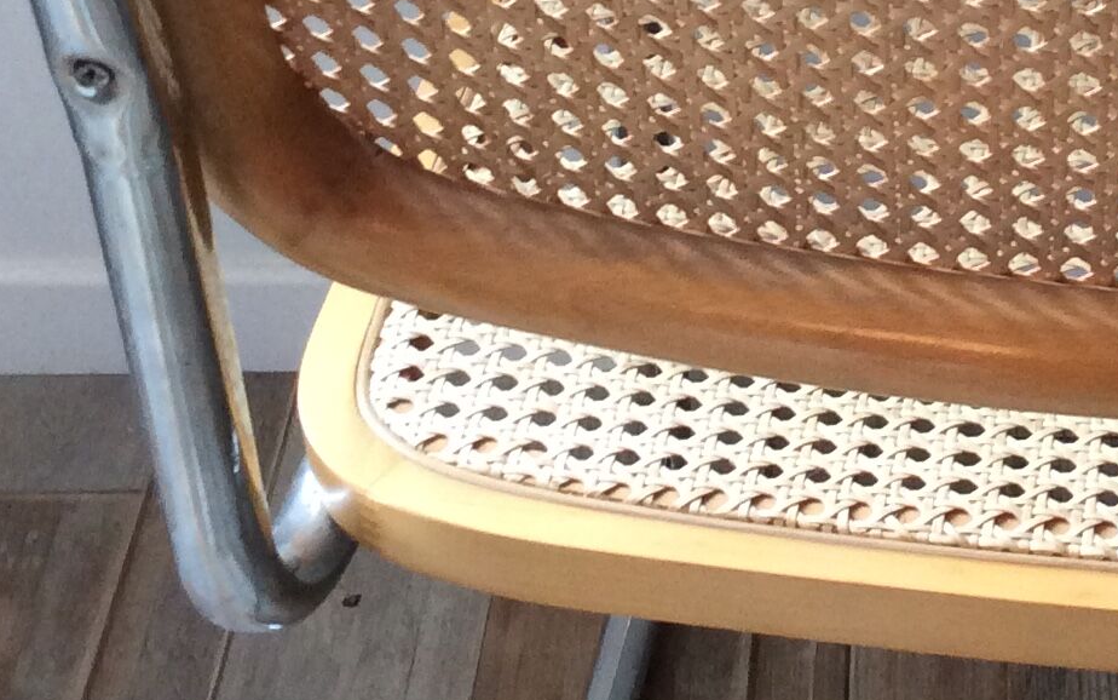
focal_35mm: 95
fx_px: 2895
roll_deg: -0.1
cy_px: -39
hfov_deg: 21.2
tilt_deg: -38.5
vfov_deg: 13.5
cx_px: 1087
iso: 100
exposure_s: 1/25
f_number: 2.4
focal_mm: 3.3
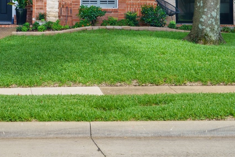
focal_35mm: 79
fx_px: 516
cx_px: 32
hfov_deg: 25.0
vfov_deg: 16.6
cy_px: -29
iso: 250
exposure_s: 1/20
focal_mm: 22
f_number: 10
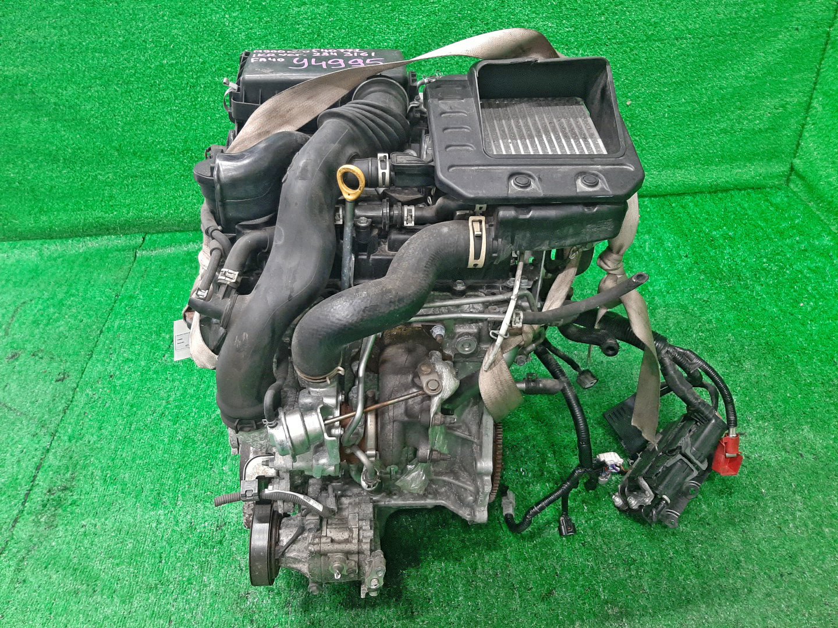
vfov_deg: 53.1
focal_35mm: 26
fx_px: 629
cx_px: 419
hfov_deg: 67.3
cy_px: 314
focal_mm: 3.93
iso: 242
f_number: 1.7
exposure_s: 1/50
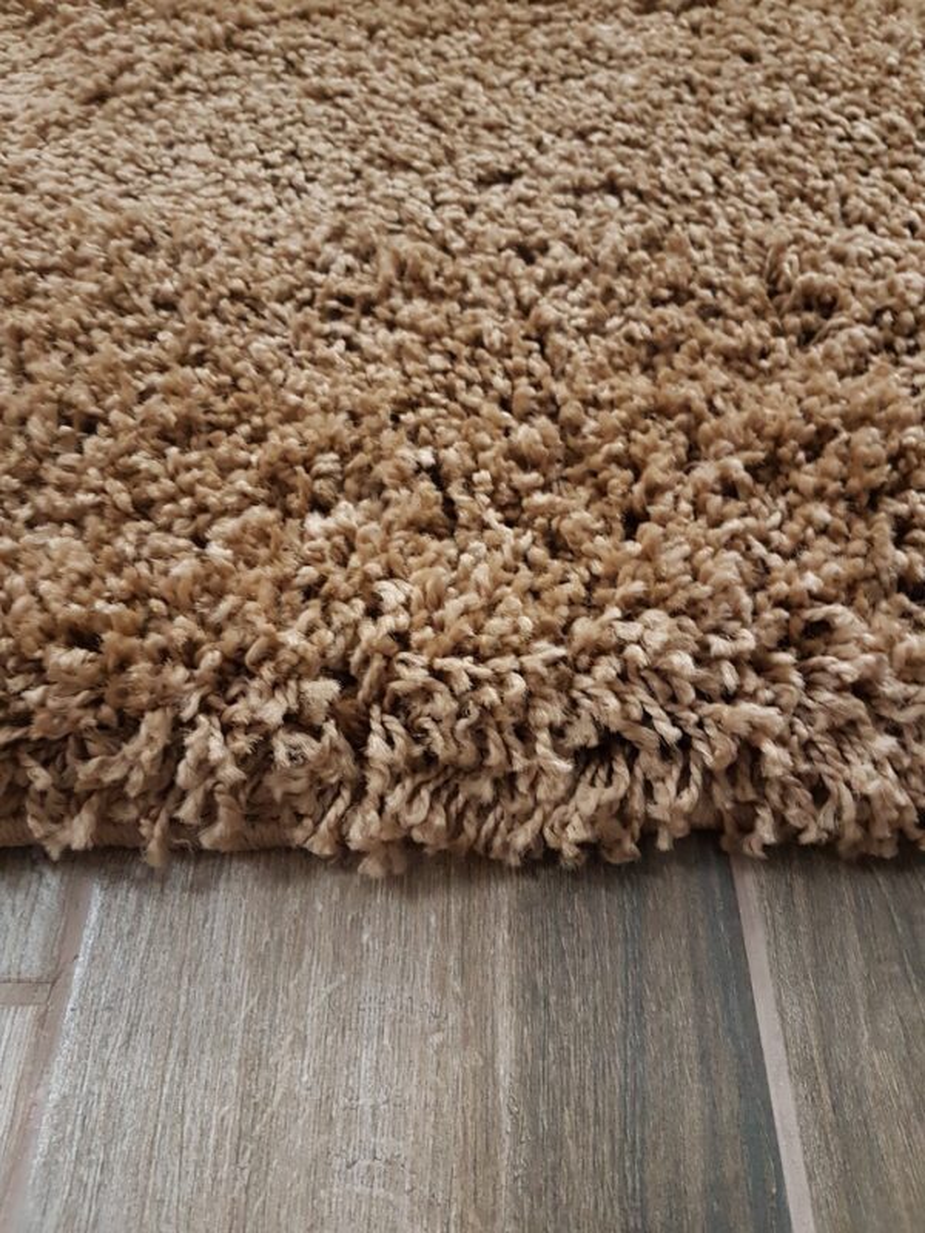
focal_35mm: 26
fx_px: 926
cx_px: 462
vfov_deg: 67.3
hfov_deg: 53.1
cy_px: 616
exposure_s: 1/10
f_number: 1.7
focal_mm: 4.2
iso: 320
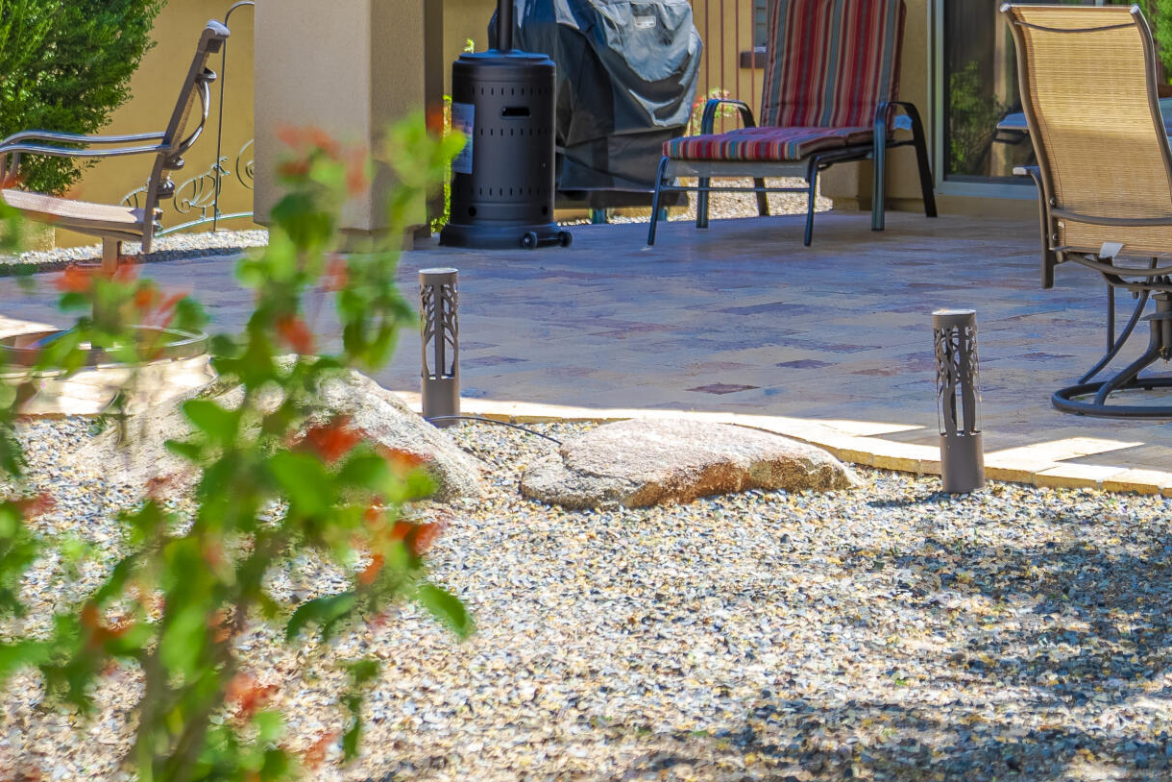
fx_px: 3842
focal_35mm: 118
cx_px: 1158
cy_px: -15
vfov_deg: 11.5
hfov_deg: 17.0
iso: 100
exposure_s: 1/8000
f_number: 3.2
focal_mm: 48
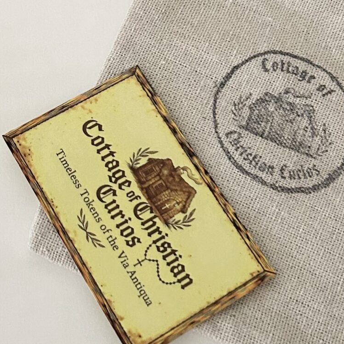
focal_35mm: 79
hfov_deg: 21.4
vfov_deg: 21.5
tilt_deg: -67.1
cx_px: 36
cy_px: 44
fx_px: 888
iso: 400
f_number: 1.5
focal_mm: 5.7
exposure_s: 1/60
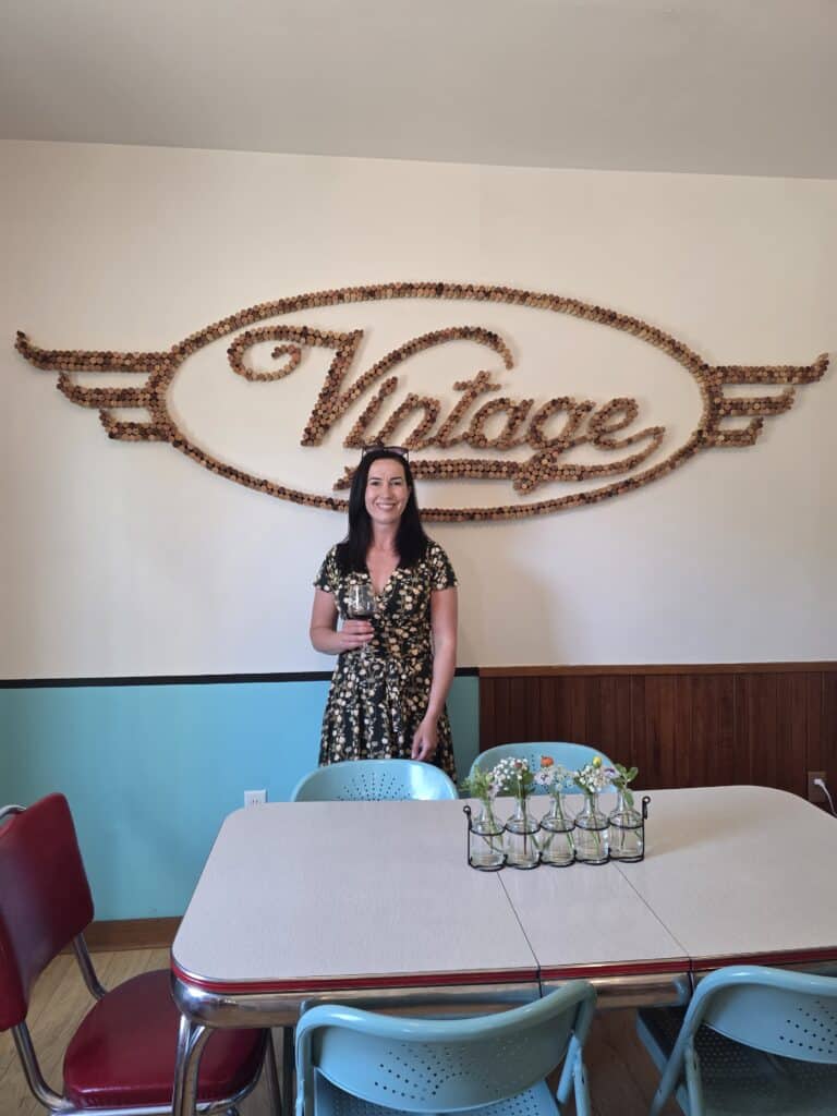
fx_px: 742
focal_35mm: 23
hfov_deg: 58.9
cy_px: 558
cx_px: 418
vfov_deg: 73.9
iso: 200
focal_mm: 6.3
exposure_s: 1/50
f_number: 1.7
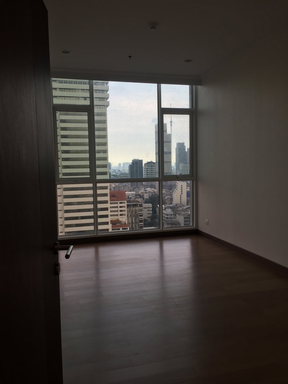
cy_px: 192
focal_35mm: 29
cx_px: 144
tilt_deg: -4.8
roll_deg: +1.4
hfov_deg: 48.2
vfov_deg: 61.7
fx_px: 322
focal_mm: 4.15
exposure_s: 1/124
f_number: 2.2
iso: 32
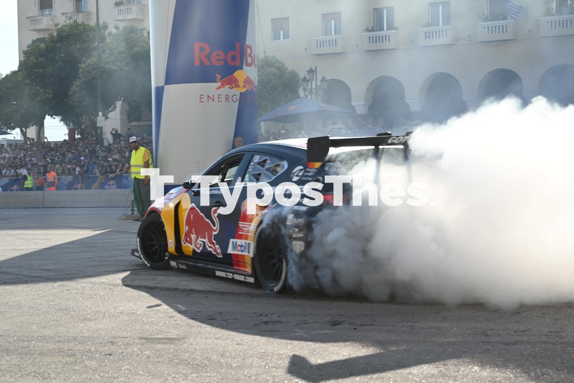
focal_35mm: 64
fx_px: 1021
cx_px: 287
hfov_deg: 31.4
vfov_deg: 21.3
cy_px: 192
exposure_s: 1/400
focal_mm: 64
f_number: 7.1
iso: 100
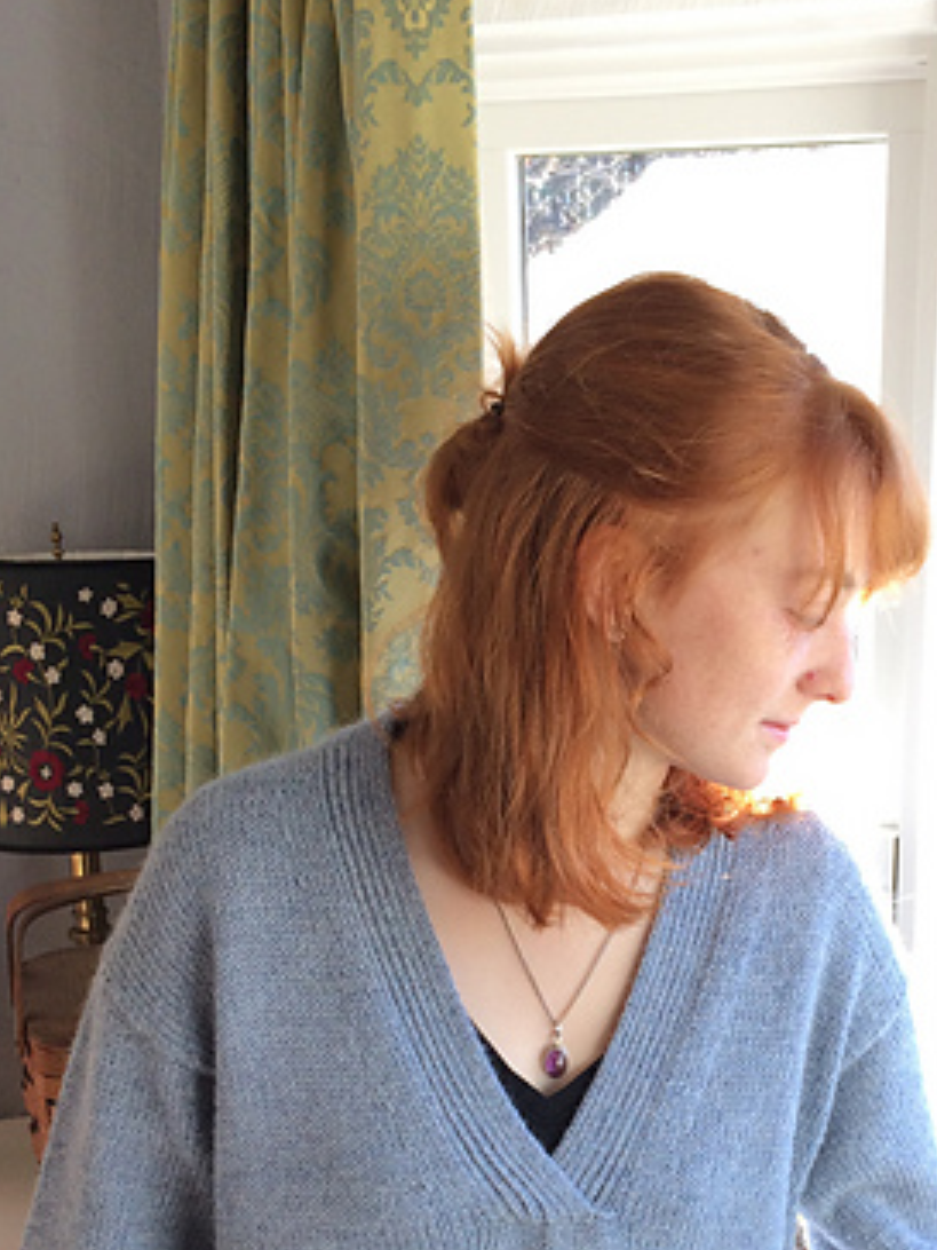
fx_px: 1841
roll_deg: +0.0
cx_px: 734
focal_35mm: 51
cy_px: 999
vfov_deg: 36.2
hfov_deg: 28.0
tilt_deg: -18.8
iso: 50
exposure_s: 1/60
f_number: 2.2
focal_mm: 4.15
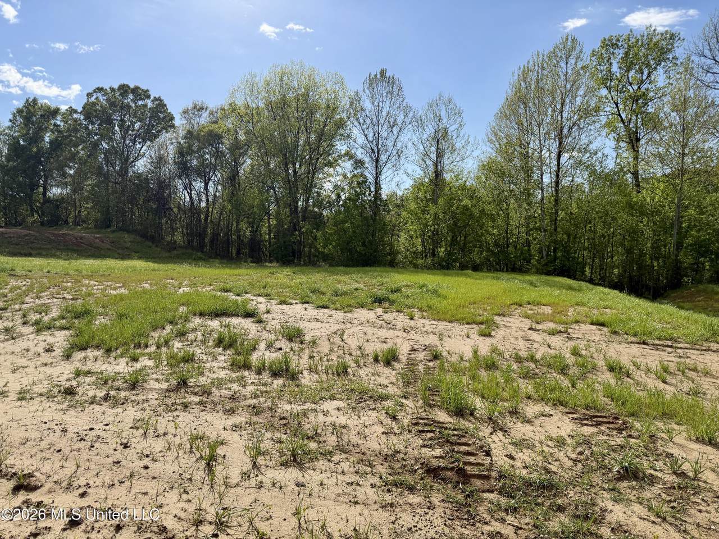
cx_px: 360
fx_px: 498
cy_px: 270
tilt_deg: -4.2
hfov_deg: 71.6
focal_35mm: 24
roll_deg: +0.5
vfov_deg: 56.8
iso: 125
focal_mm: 6.76
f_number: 1.78
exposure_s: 1/6711
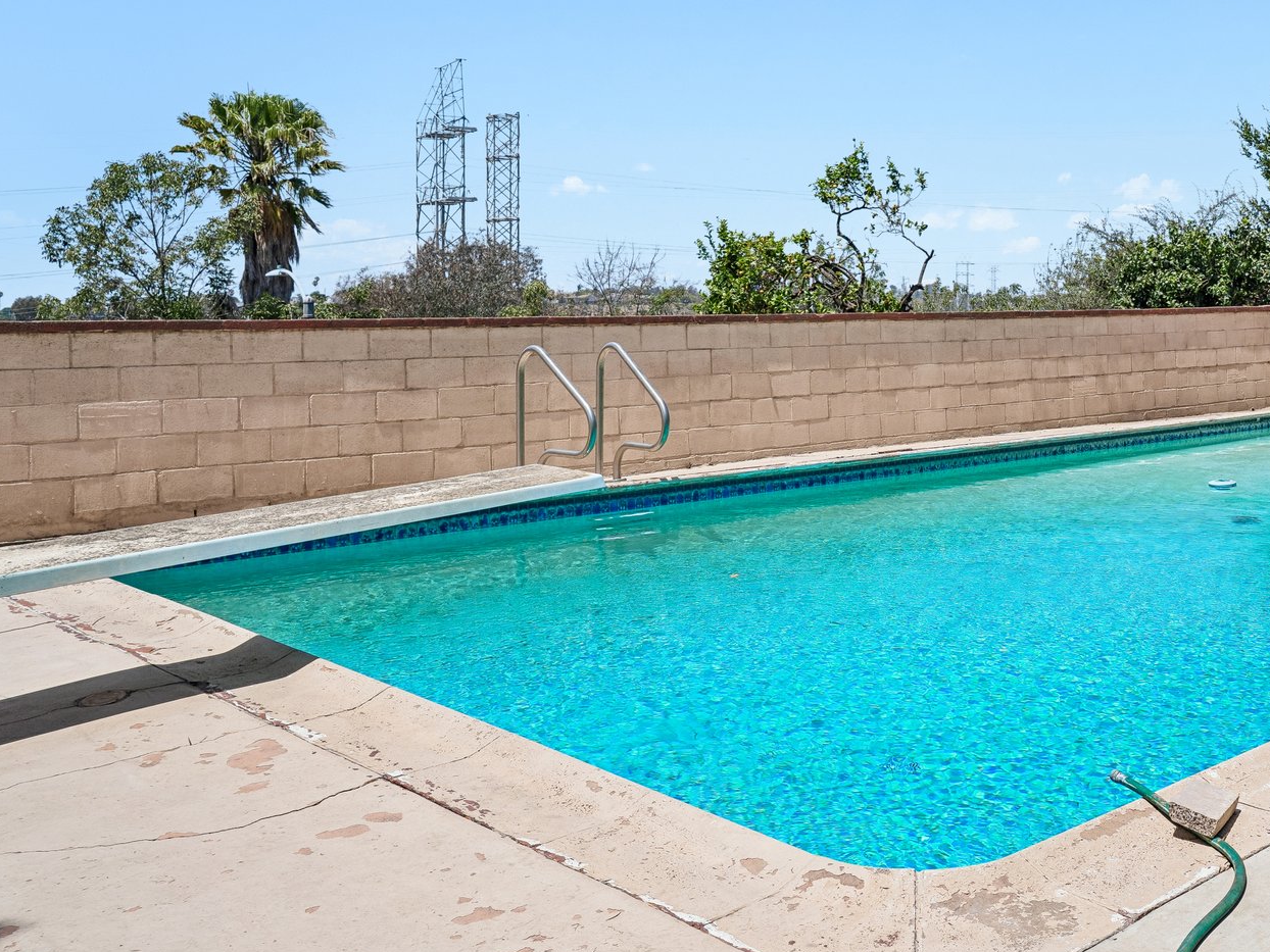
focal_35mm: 38
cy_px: 337
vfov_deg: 37.4
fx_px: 1394
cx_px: 1024
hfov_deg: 46.3
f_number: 8
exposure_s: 1/800
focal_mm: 24
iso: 125
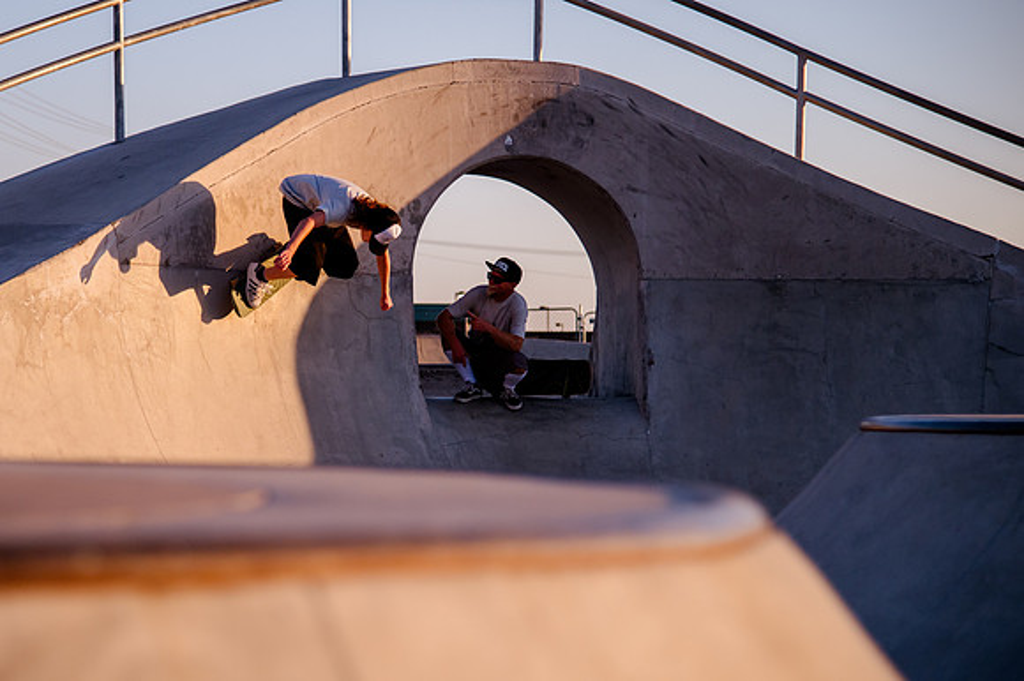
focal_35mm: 111
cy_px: 343
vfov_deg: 12.3
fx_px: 3165
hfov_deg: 18.4
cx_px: 391
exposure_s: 1/3200
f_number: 4
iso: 1000
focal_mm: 85
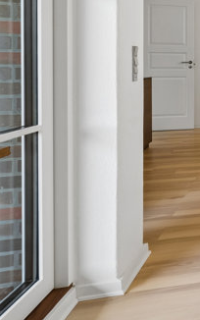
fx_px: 392
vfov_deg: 42.4
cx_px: 390
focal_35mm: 45
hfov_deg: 19.0
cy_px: 64
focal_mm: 12
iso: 200
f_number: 8
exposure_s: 1/2
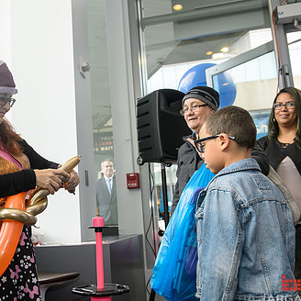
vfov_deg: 40.0
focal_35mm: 42
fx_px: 413
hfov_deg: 39.1
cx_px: 81
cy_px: 146
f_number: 4
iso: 640
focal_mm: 28
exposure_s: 1/250
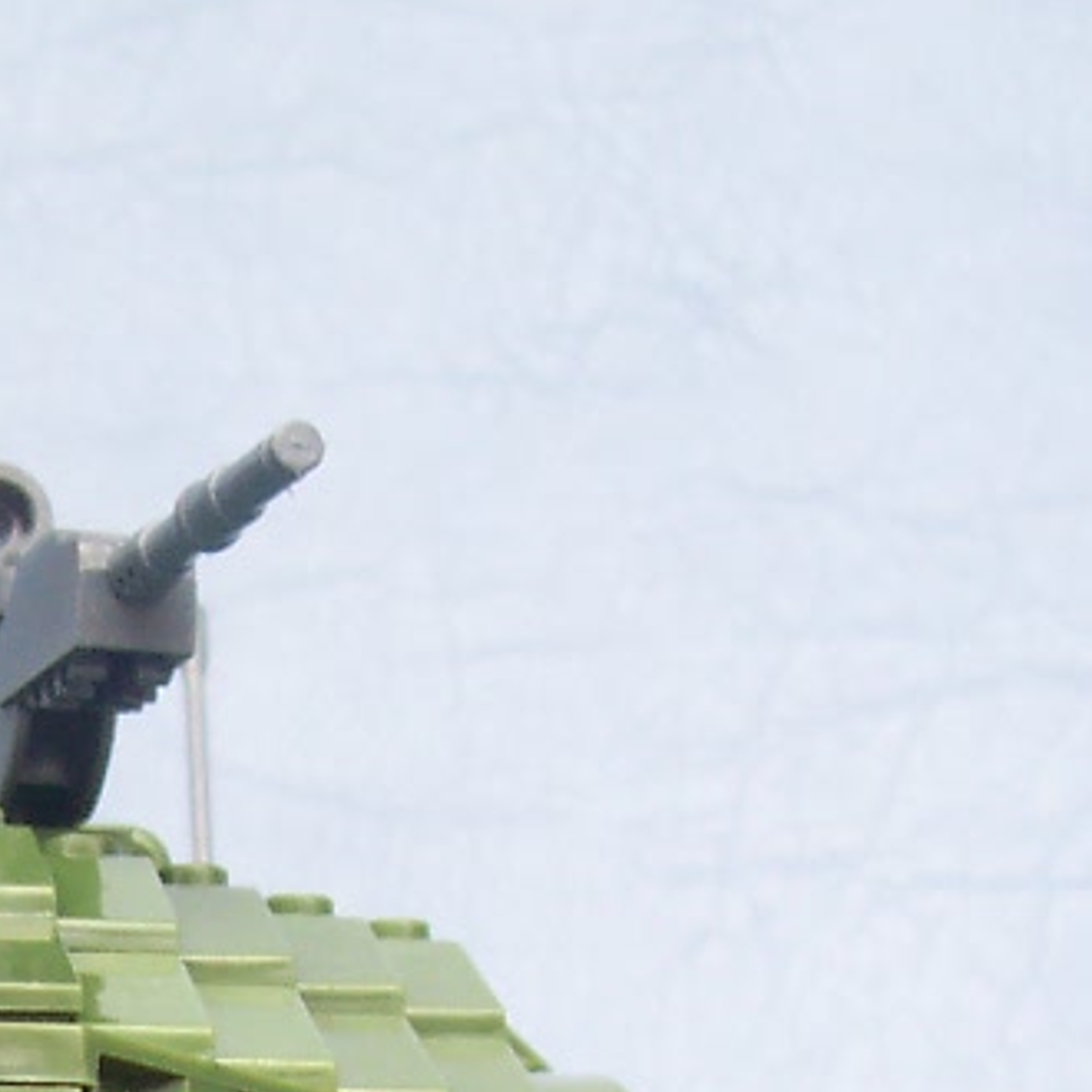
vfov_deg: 14.3
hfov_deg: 14.2
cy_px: 1241
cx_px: -222
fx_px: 4247
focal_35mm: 119
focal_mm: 5.6
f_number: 2.8
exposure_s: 1/125
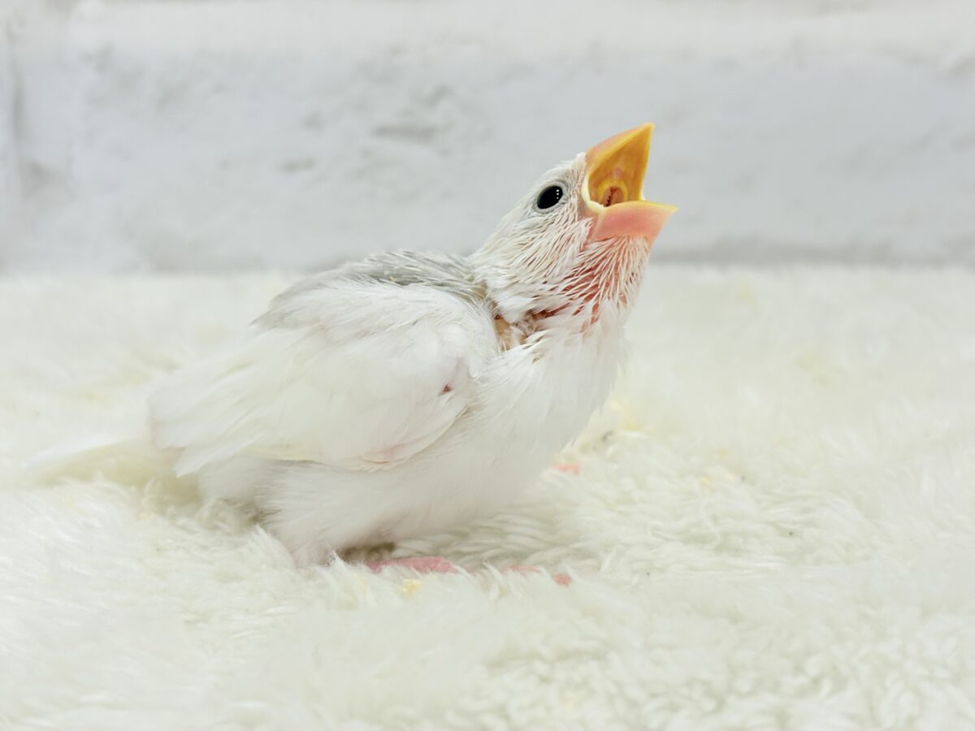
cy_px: 366
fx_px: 1465
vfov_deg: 28.0
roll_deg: -0.6
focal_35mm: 52
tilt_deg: -16.3
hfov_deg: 36.8
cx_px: 488
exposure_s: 1/100
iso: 50
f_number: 1.6
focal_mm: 5.96
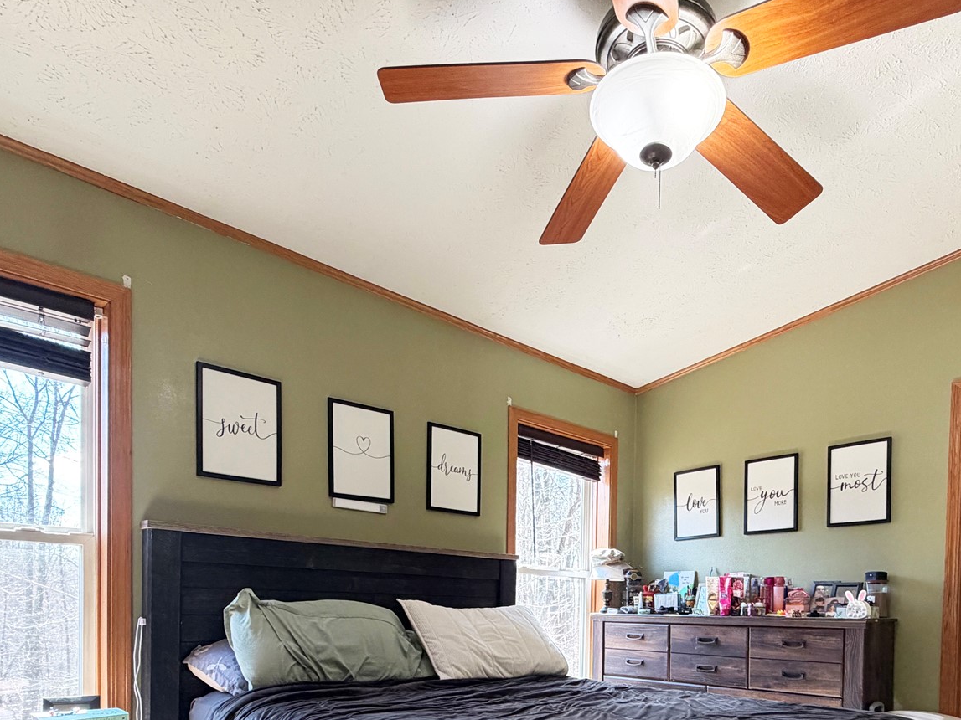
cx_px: 573
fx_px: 694
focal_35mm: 25
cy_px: 620
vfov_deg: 50.0
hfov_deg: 68.8
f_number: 2.2
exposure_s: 1/120
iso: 250
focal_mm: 2.22
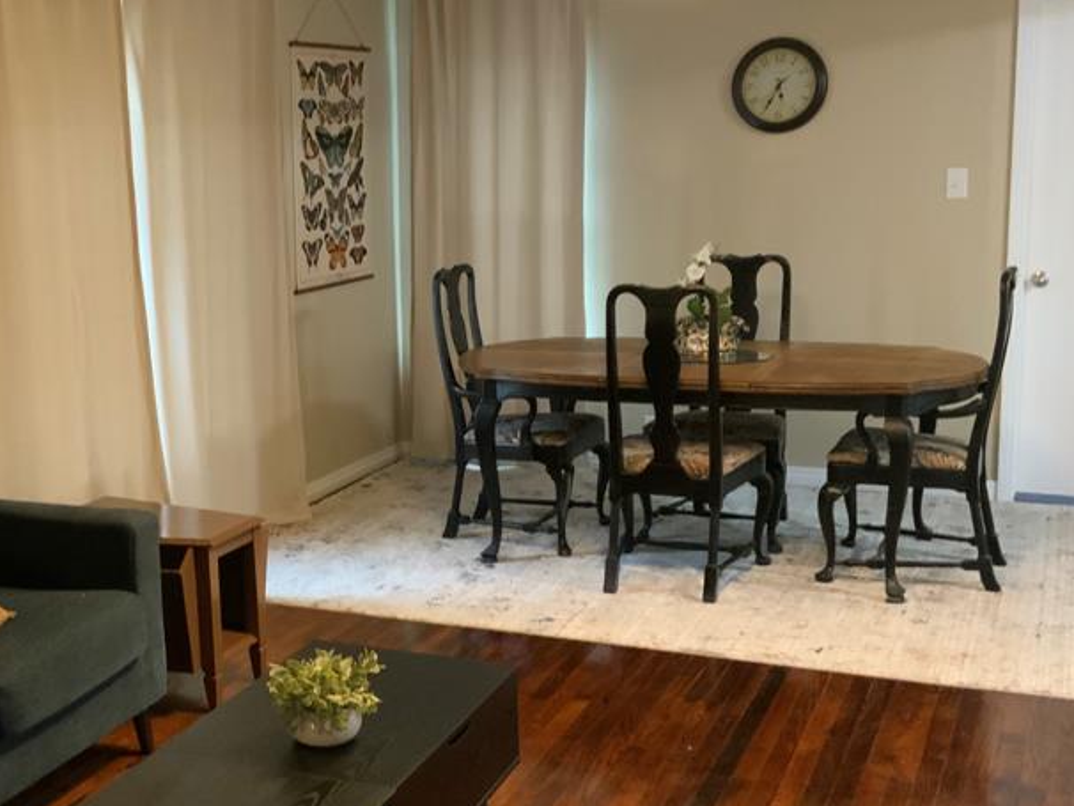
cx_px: 354
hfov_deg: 38.4
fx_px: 1521
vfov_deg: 29.7
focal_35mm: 49
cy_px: 395
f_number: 1.8
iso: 320
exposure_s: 1/40
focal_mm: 3
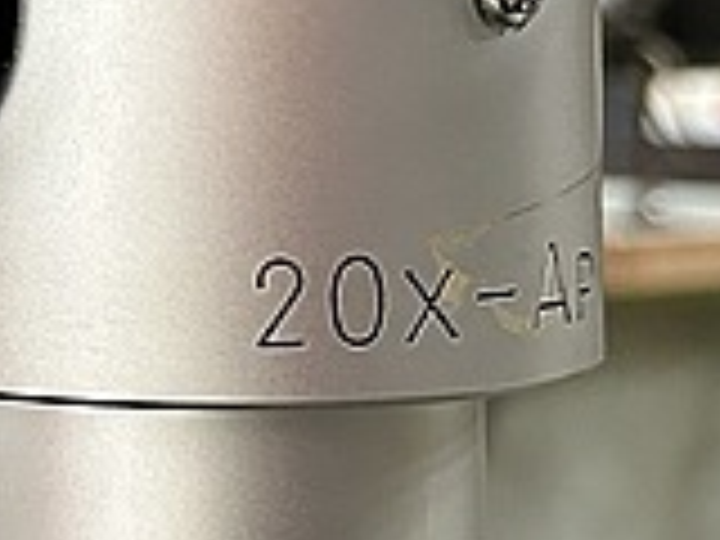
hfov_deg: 18.0
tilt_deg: -0.3
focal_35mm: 104
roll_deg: +1.2
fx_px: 2163
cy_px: 86
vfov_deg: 14.1
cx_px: -122
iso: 500
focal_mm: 5.7
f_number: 1.5
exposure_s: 1/50
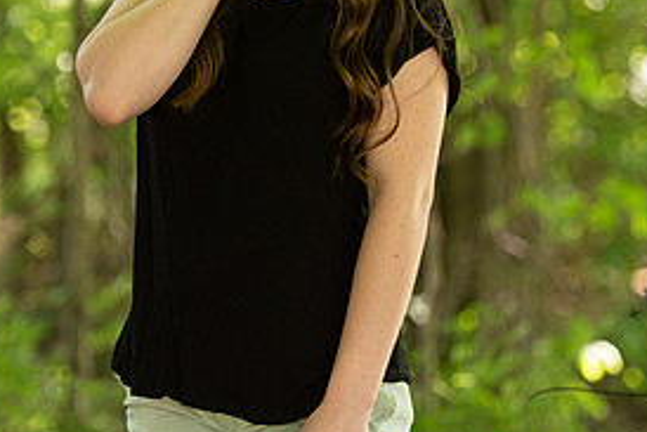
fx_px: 3812
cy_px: 70
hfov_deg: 9.7
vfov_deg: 6.5
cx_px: 272
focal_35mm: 212
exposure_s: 1/200
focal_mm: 100
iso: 400
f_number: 2.8
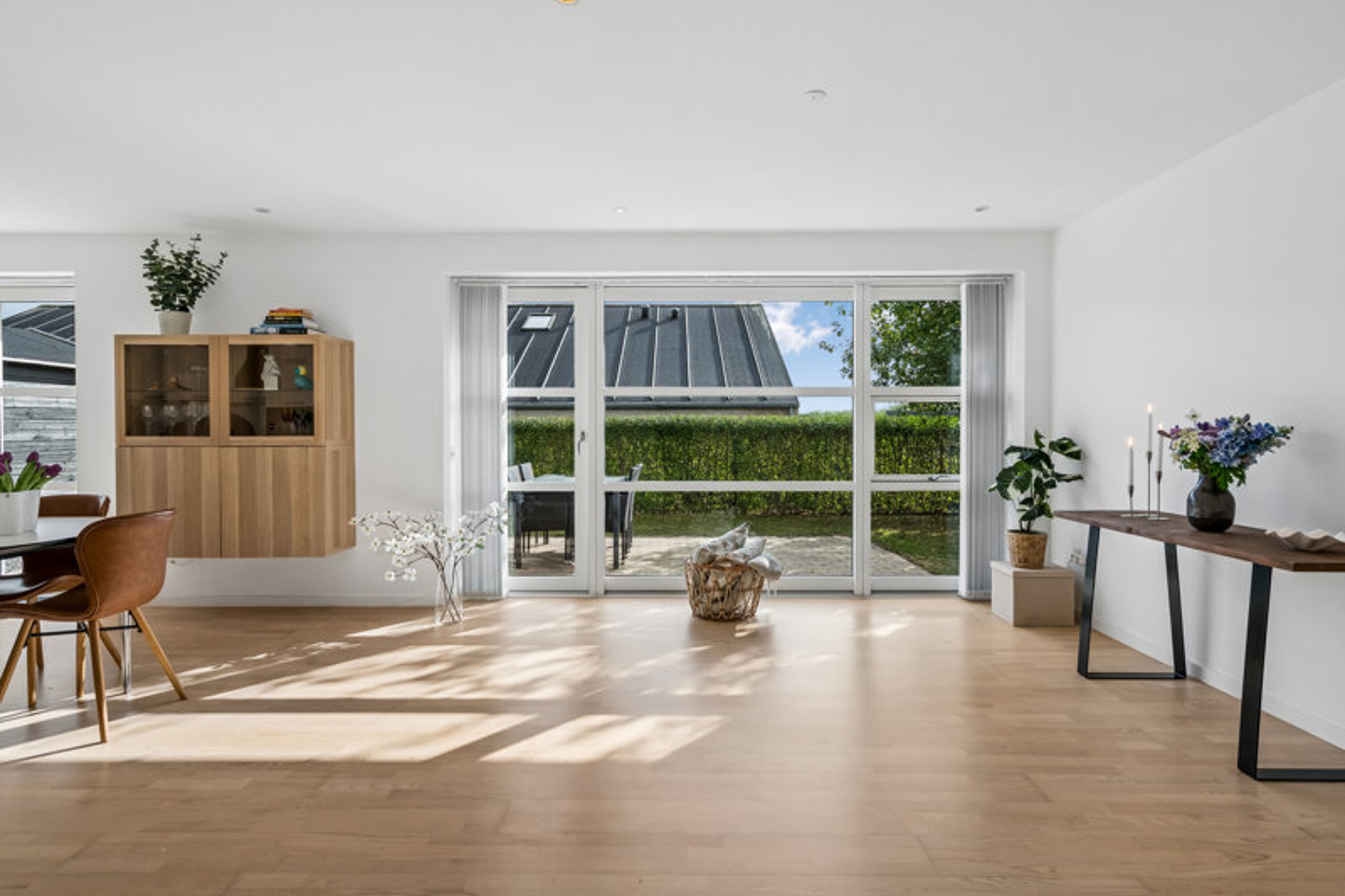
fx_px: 747
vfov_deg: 61.9
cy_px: 448
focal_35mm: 20
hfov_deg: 84.0
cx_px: 672
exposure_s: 1/1000
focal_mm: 20
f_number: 7.1
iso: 800
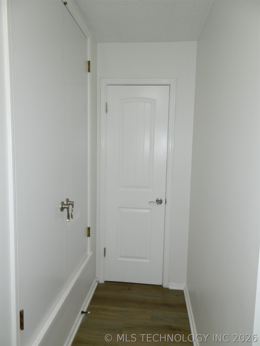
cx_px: 130
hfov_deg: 54.9
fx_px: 250
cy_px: 173
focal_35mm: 25
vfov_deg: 69.4
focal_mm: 4.5
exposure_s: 1/30
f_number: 3.1
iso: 200
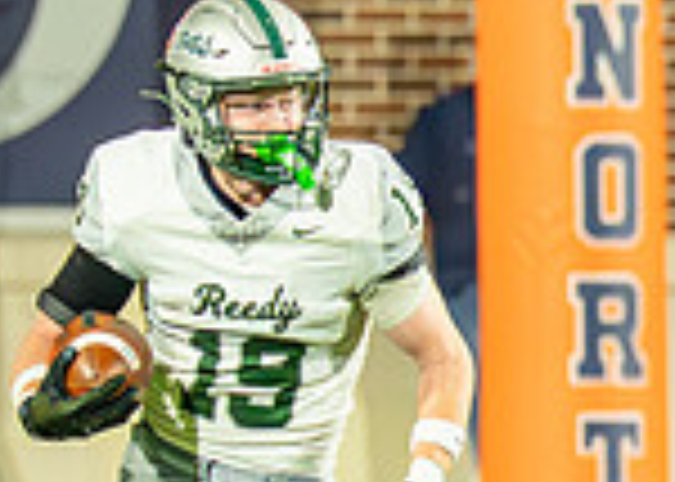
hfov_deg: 1.4
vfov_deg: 1.0
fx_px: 28149
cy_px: 467
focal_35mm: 1469
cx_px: 1382
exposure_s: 1/1600
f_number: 2.8
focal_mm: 200
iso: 3200
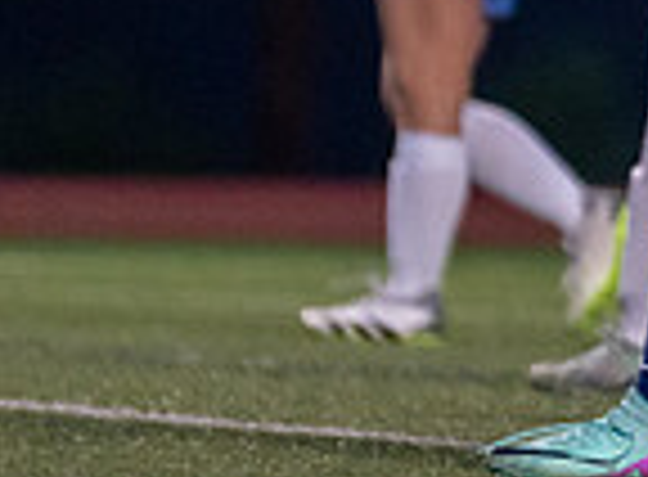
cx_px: 1541
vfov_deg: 1.1
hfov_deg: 1.5
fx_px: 24751
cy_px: -608
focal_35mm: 1331
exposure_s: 1/1000
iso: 3200
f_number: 2.8
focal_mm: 200
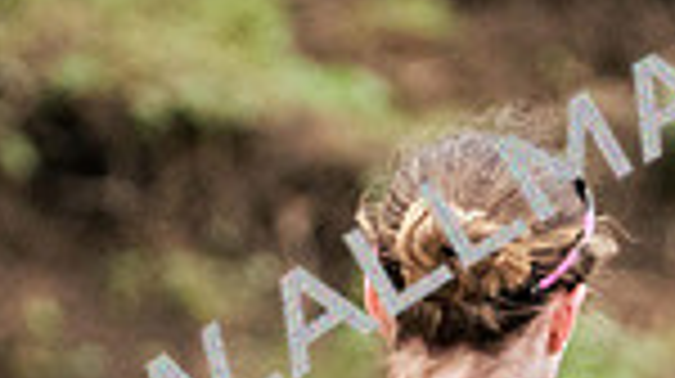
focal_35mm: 1847
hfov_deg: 1.2
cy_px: 610
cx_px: 396
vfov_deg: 0.7
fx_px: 33023
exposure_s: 1/2000
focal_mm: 456
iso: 6400
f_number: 6.3
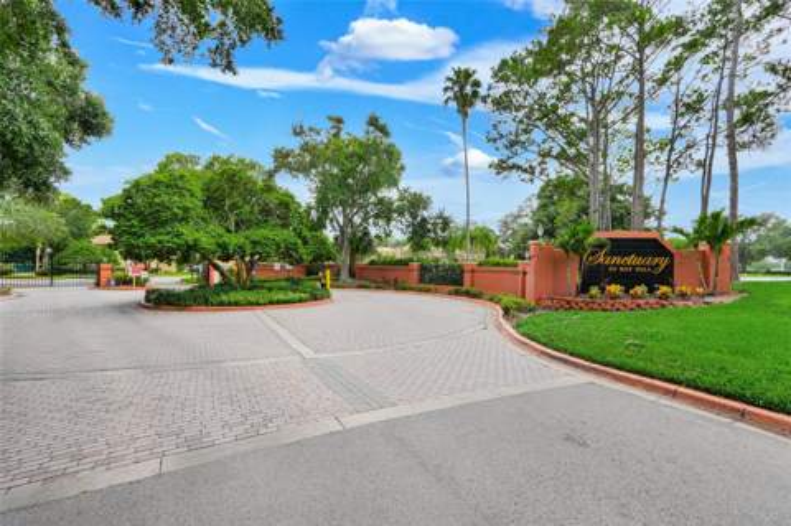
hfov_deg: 96.8
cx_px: 396
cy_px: 263
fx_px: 351
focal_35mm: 16
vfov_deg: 73.6
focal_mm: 16
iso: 200
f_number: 7.1
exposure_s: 1/30
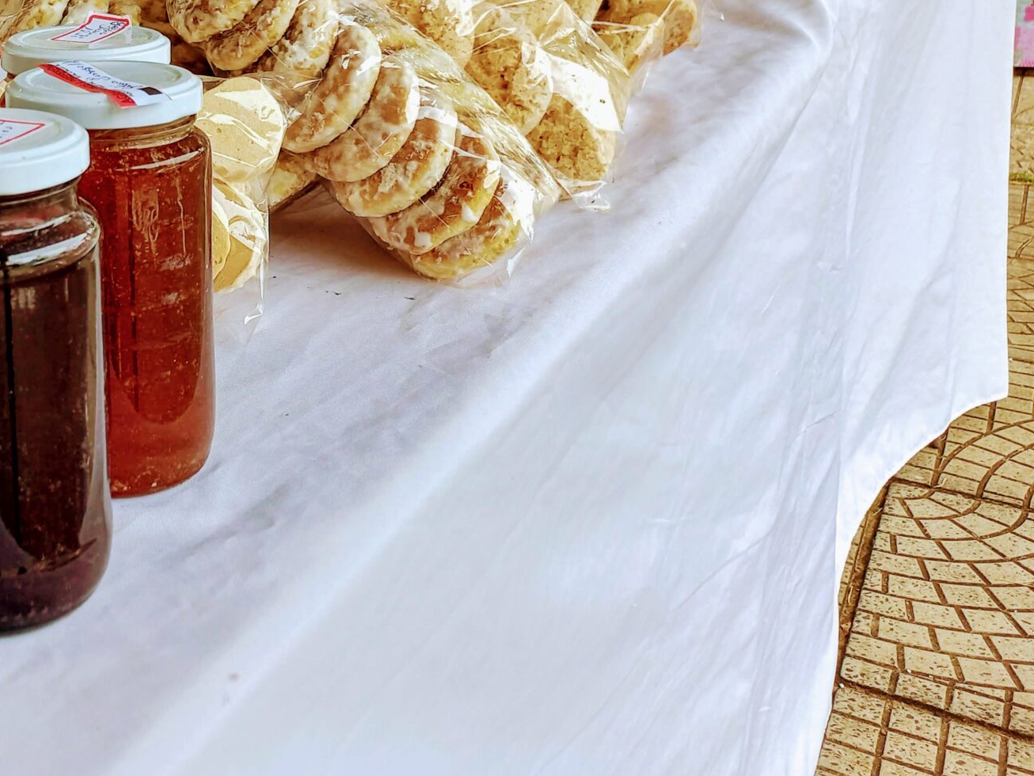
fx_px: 1464
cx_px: 40
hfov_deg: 35.7
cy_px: 60
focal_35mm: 49
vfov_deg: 28.4
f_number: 1.8
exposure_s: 1/119
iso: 32
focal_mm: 4.6
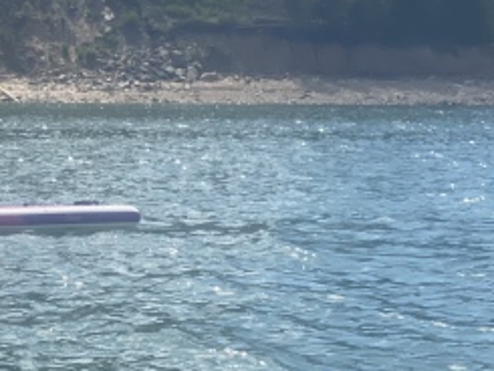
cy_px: 101
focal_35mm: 136
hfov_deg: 14.3
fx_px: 1942
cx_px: 20
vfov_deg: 10.9
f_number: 2
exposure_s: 1/1295
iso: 20
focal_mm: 6
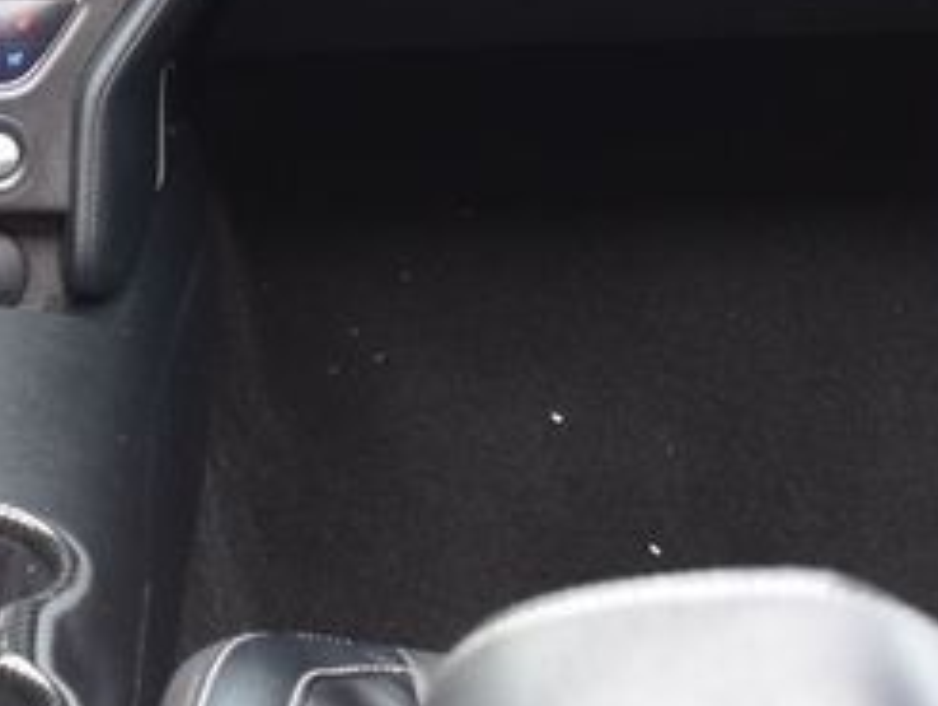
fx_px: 5594
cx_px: -191
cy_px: -95
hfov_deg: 9.5
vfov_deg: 7.2
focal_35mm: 206
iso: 400
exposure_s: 1/25
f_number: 7.1
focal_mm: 55
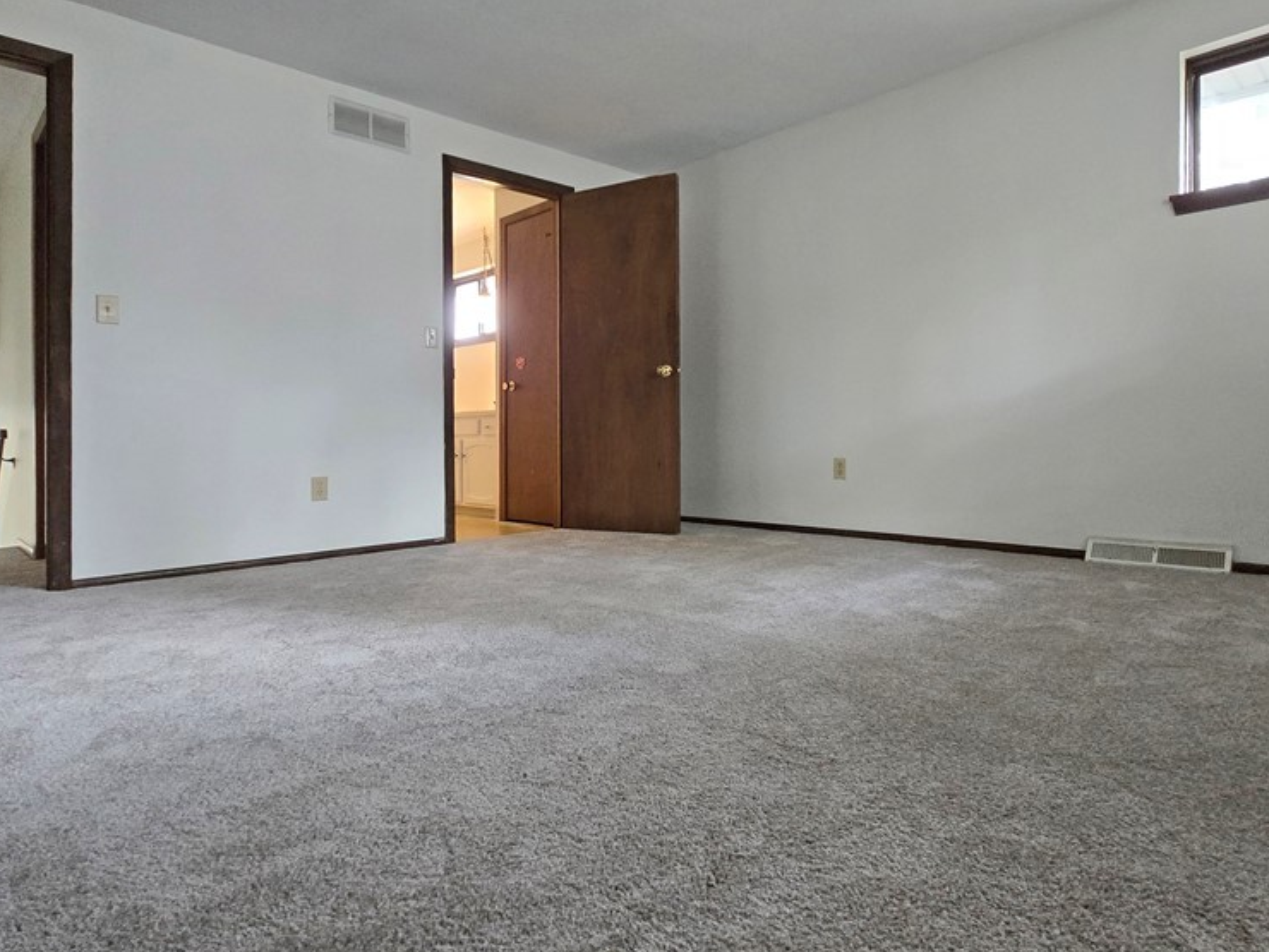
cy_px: 532
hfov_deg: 87.7
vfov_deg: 71.3
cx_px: 626
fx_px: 660
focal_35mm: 18
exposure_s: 1/100
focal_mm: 2.2
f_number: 2.2
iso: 800
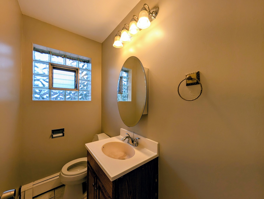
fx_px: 92
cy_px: 100
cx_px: 132
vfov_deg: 94.6
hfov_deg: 110.5
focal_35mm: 12
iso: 48
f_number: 1.7
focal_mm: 2.02
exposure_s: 1/164
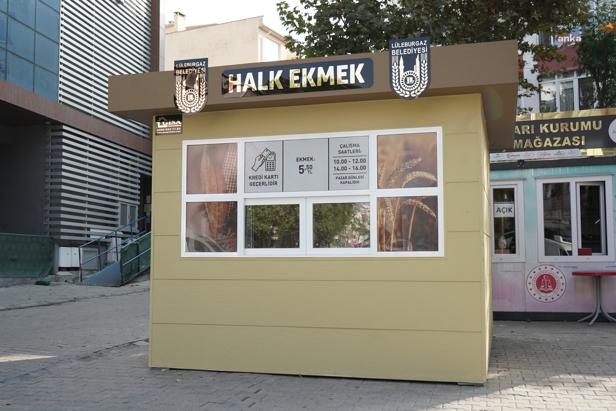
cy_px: 206
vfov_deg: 35.1
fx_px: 650
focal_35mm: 38
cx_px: 308
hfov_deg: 50.7
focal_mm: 38
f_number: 5.6
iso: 640
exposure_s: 1/800
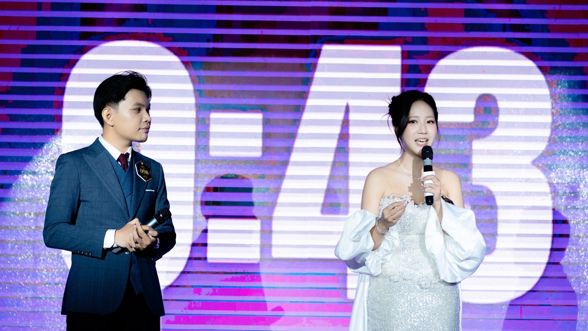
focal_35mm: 116
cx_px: 294
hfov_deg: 18.5
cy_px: 166
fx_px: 1808
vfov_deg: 10.4
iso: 640
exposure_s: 1/250
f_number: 3.2
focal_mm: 110
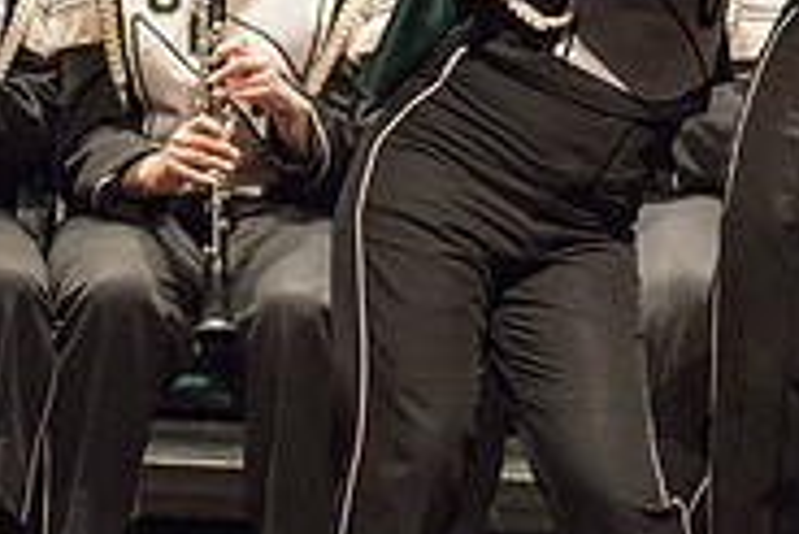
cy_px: 33
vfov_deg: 1.5
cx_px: 1242
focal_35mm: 947
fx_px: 21034
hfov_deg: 2.2
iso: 4000
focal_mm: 300
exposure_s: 1/500
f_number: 2.8
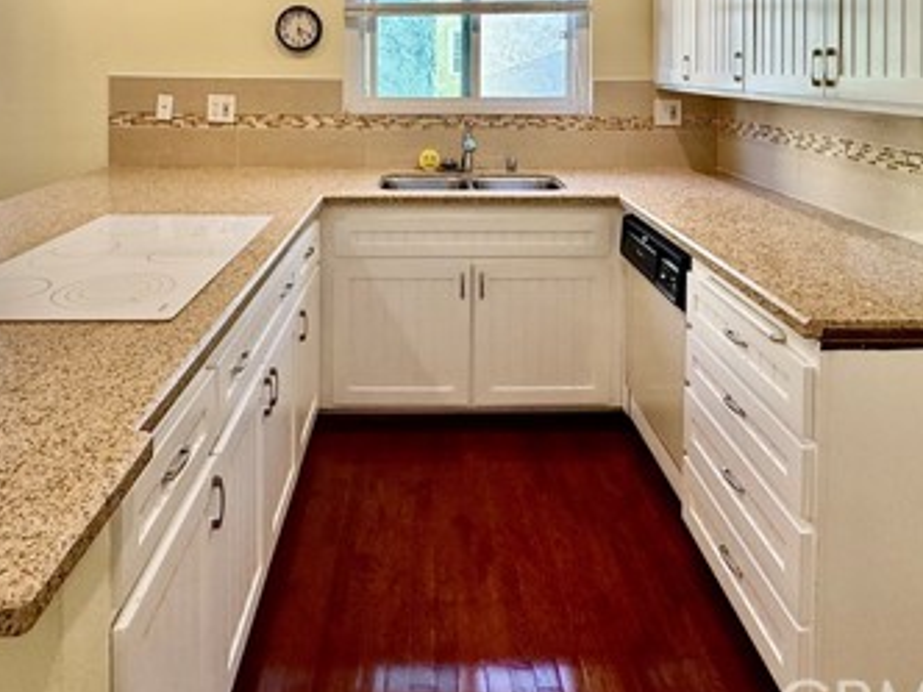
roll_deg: -1.1
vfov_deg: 46.6
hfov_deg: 65.3
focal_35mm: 27
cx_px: 445
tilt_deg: -0.6
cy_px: 78
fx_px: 720
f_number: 2.2
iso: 125
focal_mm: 2.22
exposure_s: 1/120
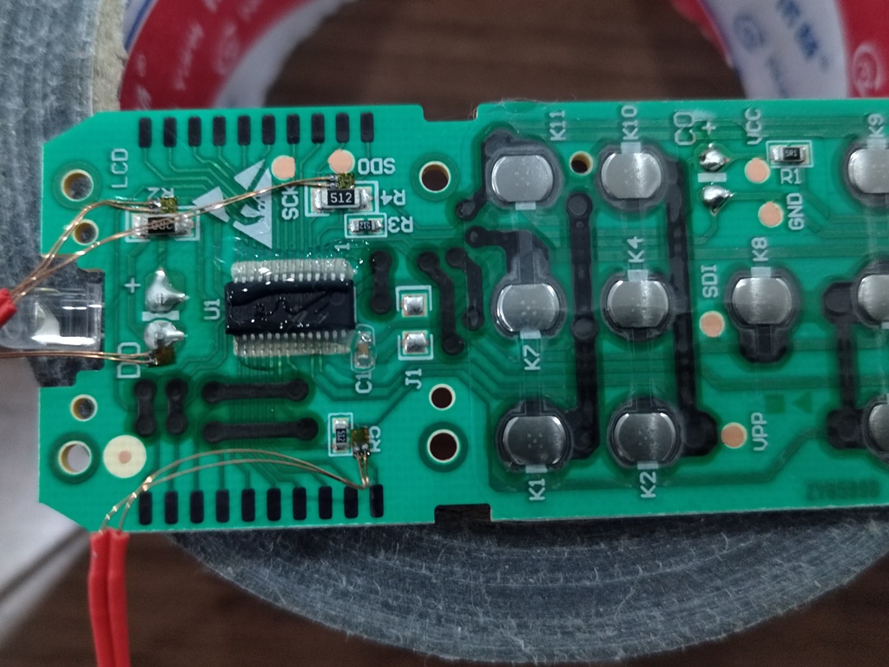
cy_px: 334
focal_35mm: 32
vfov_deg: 44.2
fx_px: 822
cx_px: 444
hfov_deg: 56.8
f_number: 1.9
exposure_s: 1/25
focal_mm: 5.52
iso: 4760
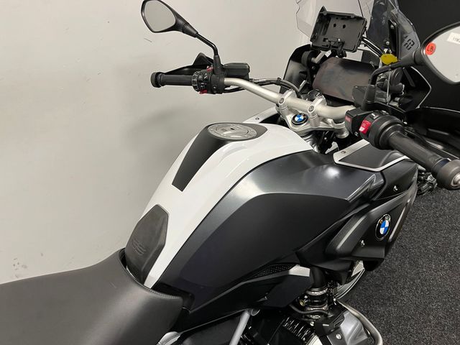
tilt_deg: -34.9
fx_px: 346
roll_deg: -1.6
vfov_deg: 53.1
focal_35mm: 26
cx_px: 230
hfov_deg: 67.3
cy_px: 172
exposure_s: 1/50
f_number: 1.6
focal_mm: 5.1
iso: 80
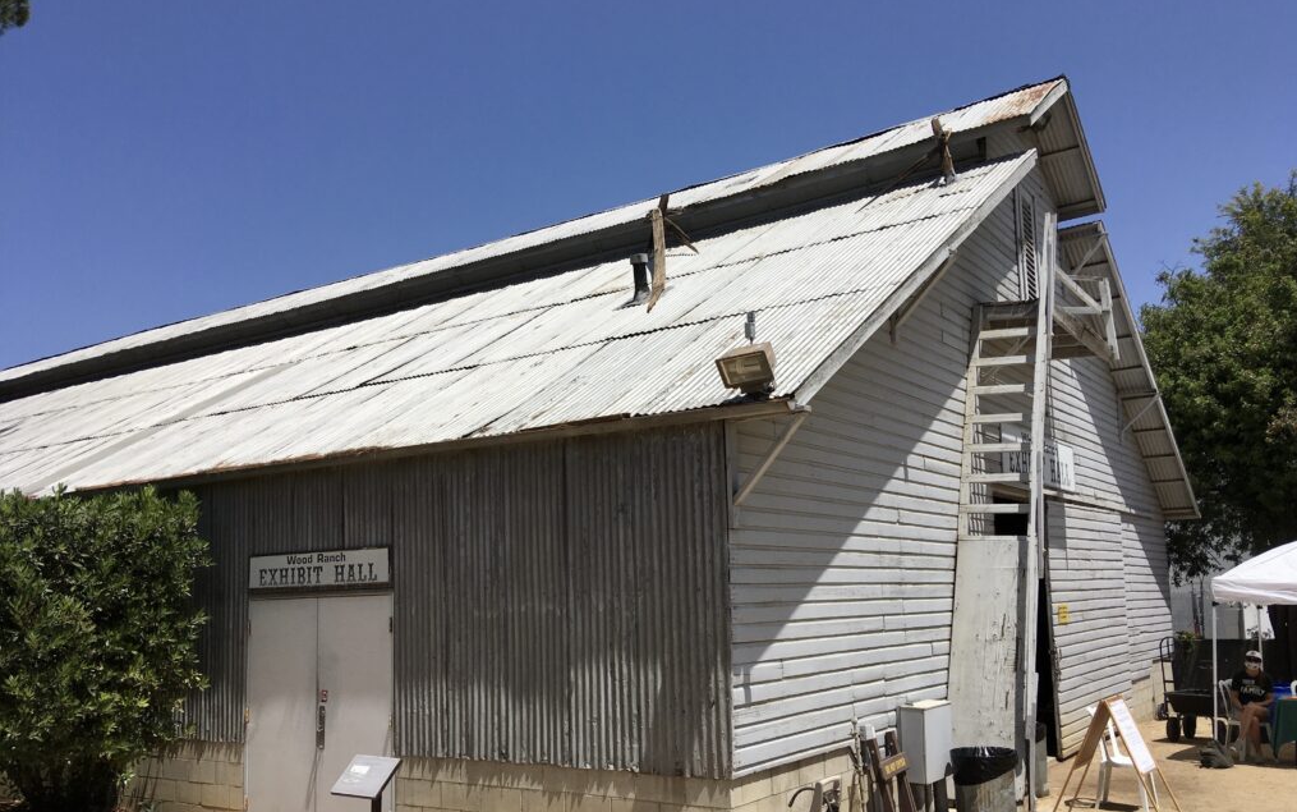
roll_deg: +1.6
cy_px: 464
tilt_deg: +6.7
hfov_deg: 61.2
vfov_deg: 40.5
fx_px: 1096
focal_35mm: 31
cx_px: 653
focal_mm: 4.15
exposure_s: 1/3077
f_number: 2.2
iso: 25
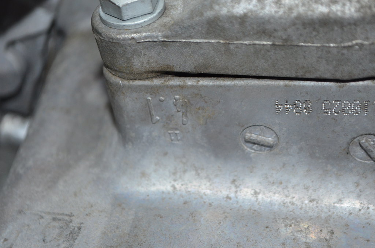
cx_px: 188
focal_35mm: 72
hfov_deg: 28.1
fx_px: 748
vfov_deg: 18.8
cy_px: 124
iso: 1100
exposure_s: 1/60
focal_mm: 48
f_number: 5.3
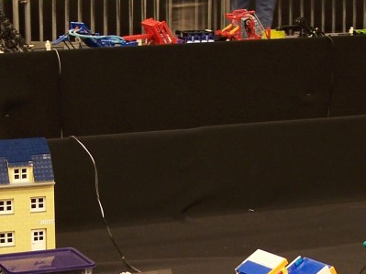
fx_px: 1385
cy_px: 242
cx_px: 128
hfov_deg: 15.0
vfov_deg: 11.2
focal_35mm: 131
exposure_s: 1/2
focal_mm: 8.5
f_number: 3
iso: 80
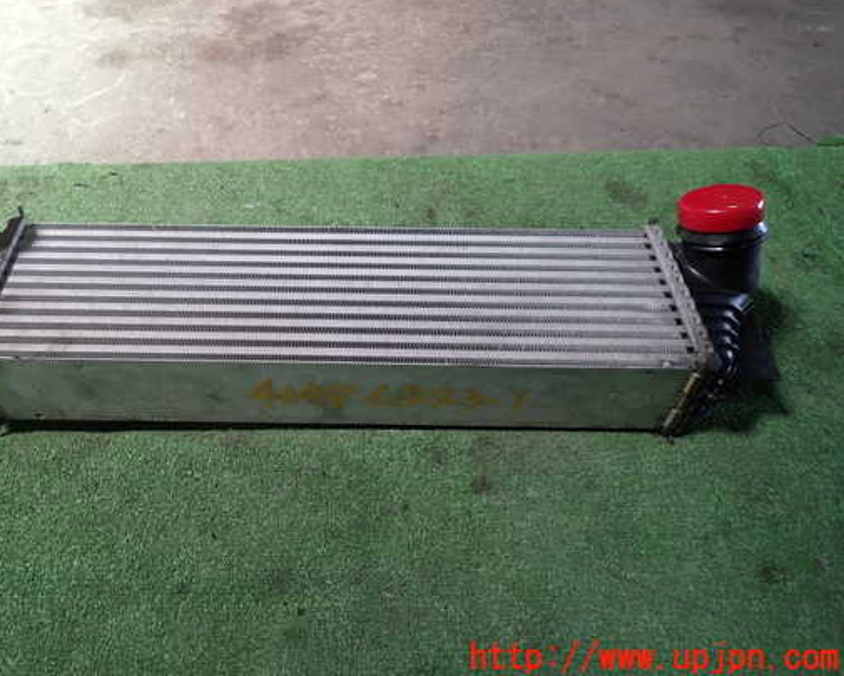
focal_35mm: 29
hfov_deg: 60.0
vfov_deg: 49.9
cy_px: 303
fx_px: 724
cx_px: 346
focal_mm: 4.5
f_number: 2
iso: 100
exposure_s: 1/80
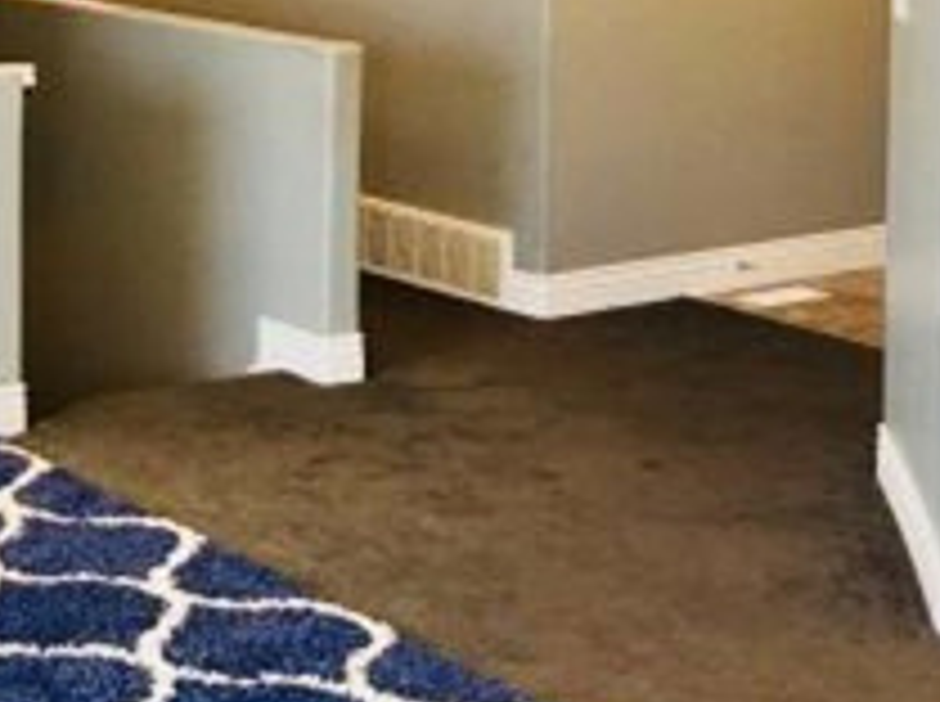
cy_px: -45
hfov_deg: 21.2
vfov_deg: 16.1
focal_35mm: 89
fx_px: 2413
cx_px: -40
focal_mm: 4.15
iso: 32
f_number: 2.2
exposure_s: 1/15
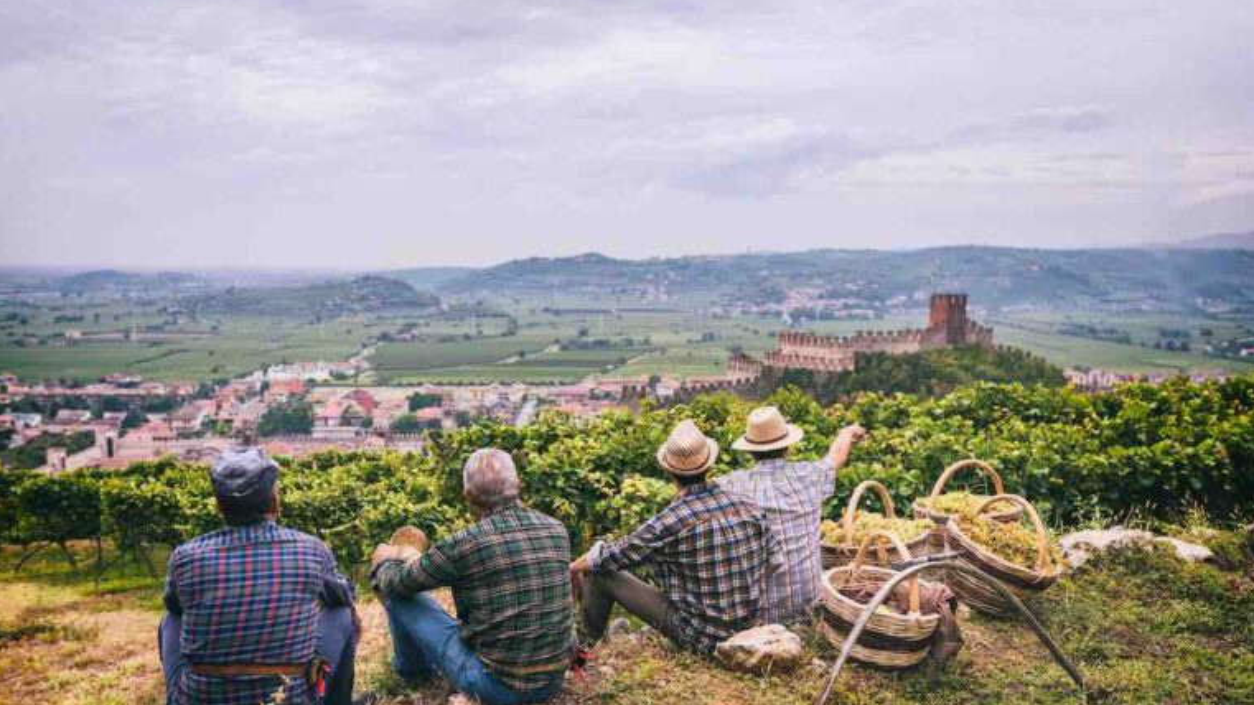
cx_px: 628
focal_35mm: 37
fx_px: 1230
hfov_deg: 54.0
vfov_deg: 32.0
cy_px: 390
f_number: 3.2
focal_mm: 35
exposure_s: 1/640
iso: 80
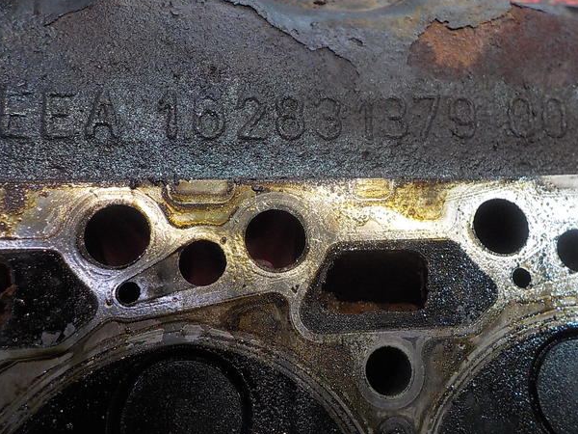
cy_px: 206
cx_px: 304
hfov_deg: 56.8
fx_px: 534
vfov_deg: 44.1
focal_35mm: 32
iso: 400
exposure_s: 1/30
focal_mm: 4.1
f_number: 3.3
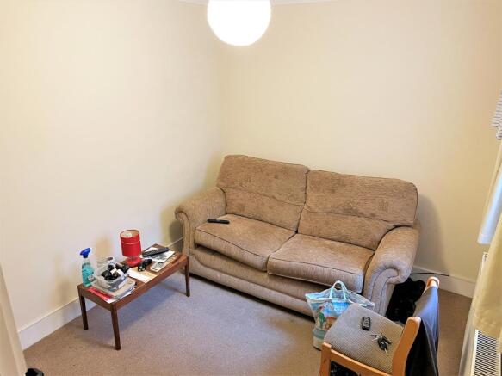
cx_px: 251
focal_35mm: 26
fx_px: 377
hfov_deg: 67.3
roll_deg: -0.6
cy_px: 188
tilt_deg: -20.1
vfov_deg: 53.0
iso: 320
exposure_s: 1/50
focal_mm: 4.2
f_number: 1.6
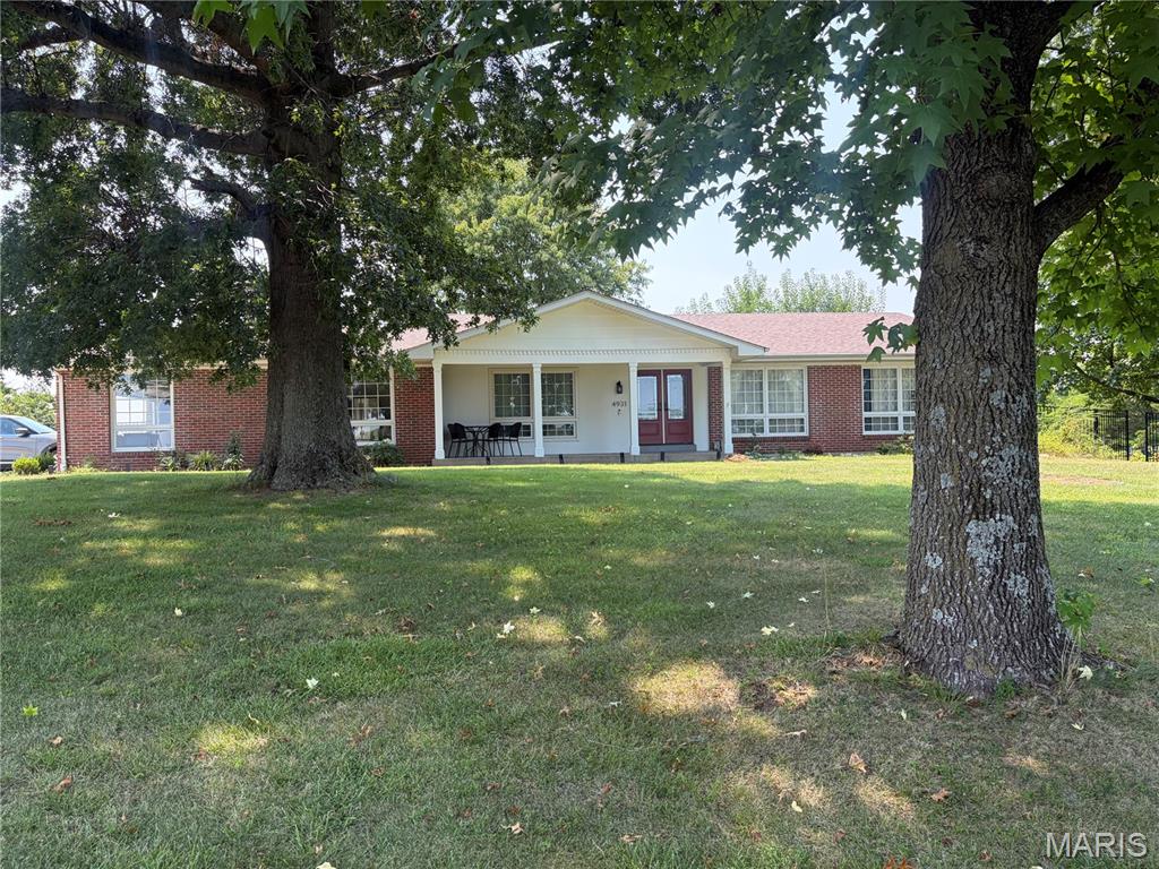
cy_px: 434
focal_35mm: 26
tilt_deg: +1.0
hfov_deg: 67.3
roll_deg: +1.5
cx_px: 580
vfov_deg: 53.1
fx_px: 871
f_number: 1.6
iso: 64
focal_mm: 5.96
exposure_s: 1/673
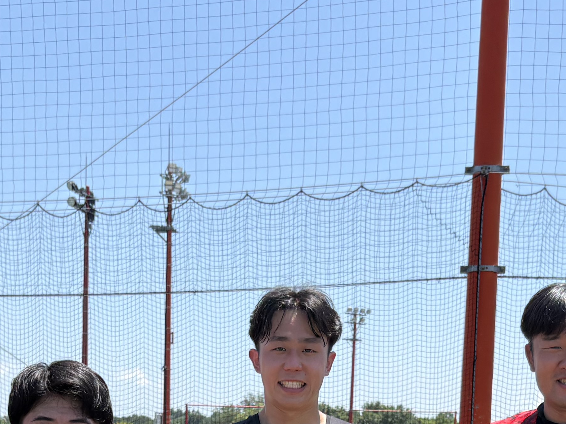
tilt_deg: -6.9
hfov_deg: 23.6
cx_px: 268
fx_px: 1357
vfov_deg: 16.2
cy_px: 638
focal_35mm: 83
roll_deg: -1.2
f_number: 1.6
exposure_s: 1/1799
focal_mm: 5.96
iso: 50
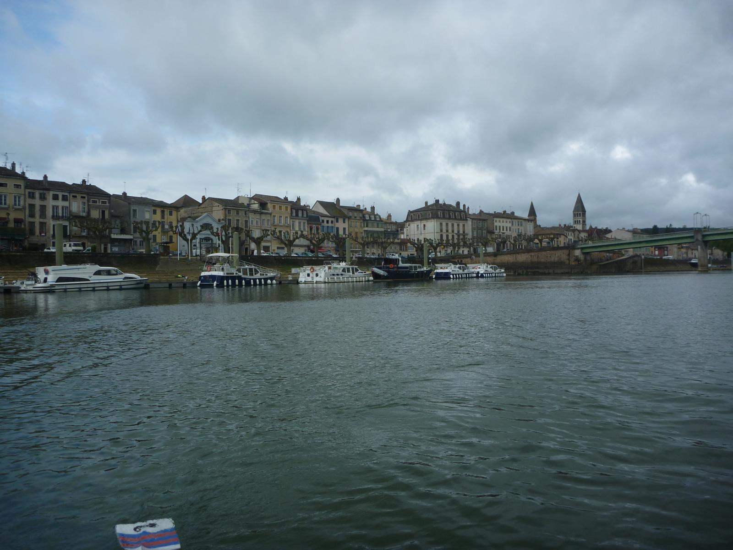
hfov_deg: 63.4
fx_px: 593
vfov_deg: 49.7
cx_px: 366
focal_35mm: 28
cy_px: 275
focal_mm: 4.9
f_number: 3.3
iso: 80
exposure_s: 1/800
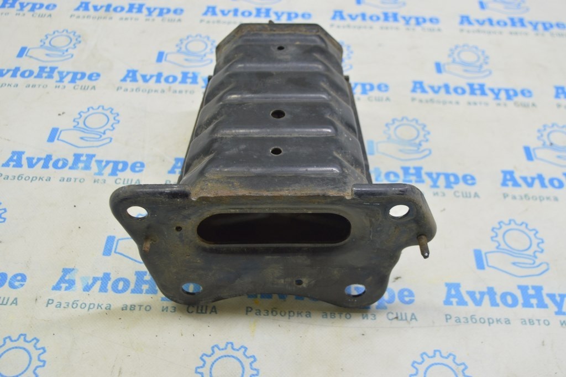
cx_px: 283
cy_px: 188
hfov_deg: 48.0
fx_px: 636
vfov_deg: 33.0
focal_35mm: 40
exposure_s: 1/20
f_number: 5.6
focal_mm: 27
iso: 400
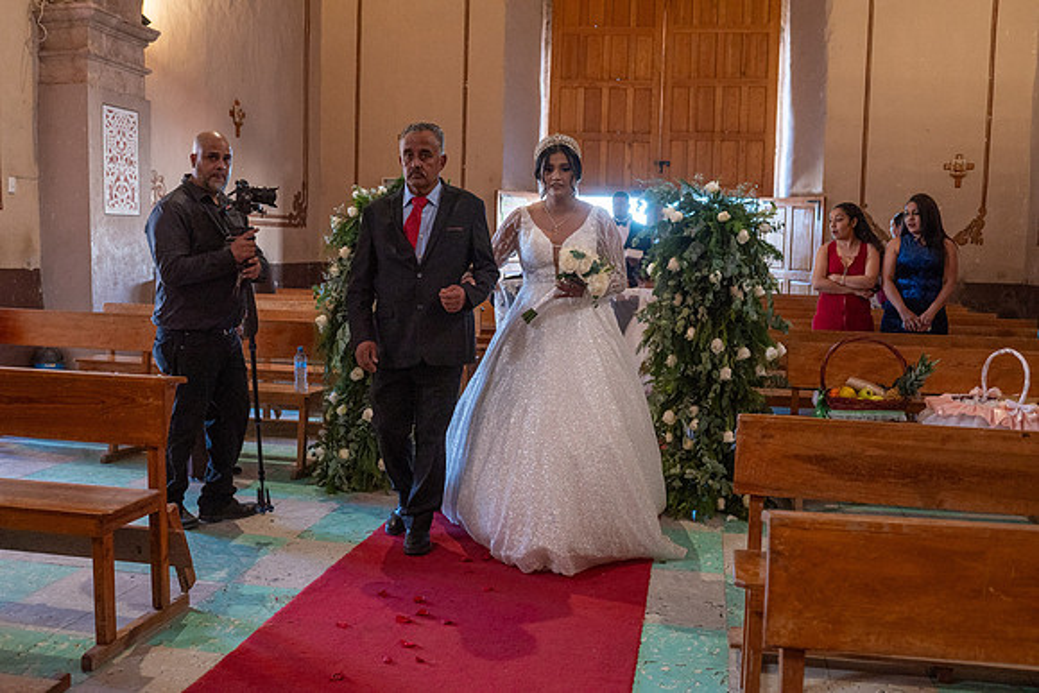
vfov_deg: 37.9
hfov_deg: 54.4
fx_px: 1010
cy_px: 346
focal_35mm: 35
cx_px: 520
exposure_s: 1/160
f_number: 5
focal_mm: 35
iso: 2500
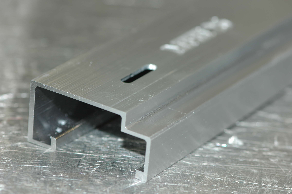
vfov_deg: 8.7
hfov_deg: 13.1
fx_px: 1276
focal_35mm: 158
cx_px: 146
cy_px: 97
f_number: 4.5
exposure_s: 1/80
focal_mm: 105
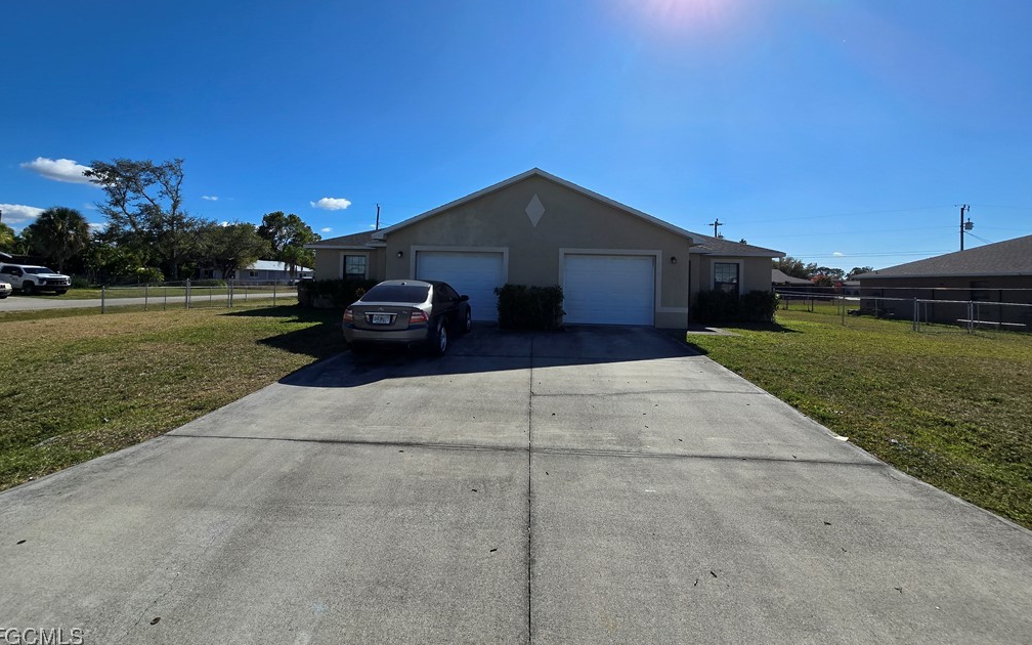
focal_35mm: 14
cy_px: 266
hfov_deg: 105.3
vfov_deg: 78.0
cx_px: 510
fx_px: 394
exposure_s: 1/4142
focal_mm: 2.2
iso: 50
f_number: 2.2
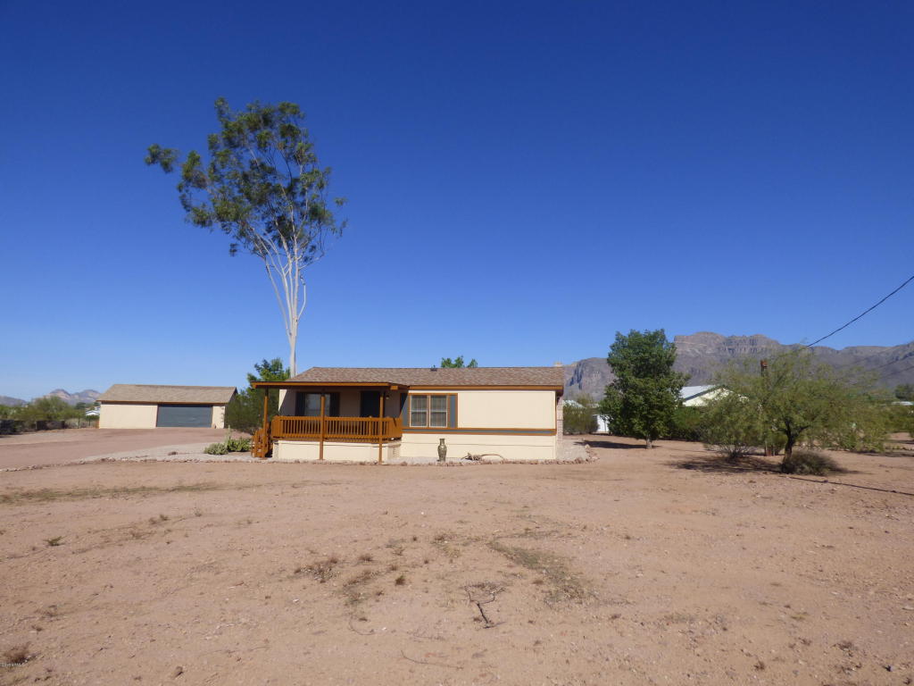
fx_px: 528
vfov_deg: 66.0
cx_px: 457
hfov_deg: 81.7
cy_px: 343
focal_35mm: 20
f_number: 3.5
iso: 100
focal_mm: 3.58
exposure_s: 1/2000
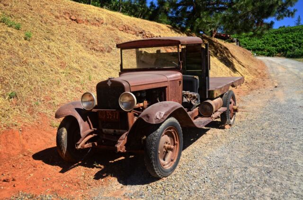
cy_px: 100
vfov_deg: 34.0
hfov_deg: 49.7
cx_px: 152
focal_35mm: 39
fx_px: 327
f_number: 3.8
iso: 200
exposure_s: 1/1600
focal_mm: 26
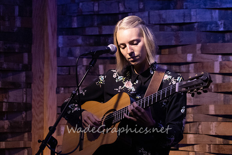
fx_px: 2012
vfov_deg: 4.4
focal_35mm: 312
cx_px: 131
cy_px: 59
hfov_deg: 6.6
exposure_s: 1/125
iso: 6400
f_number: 6.3
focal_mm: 240
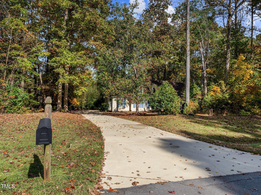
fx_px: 181
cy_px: 98
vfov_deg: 56.8
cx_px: 130
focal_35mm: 24
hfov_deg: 71.6
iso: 110
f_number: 2.8
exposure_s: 1/1250
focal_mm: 12.29
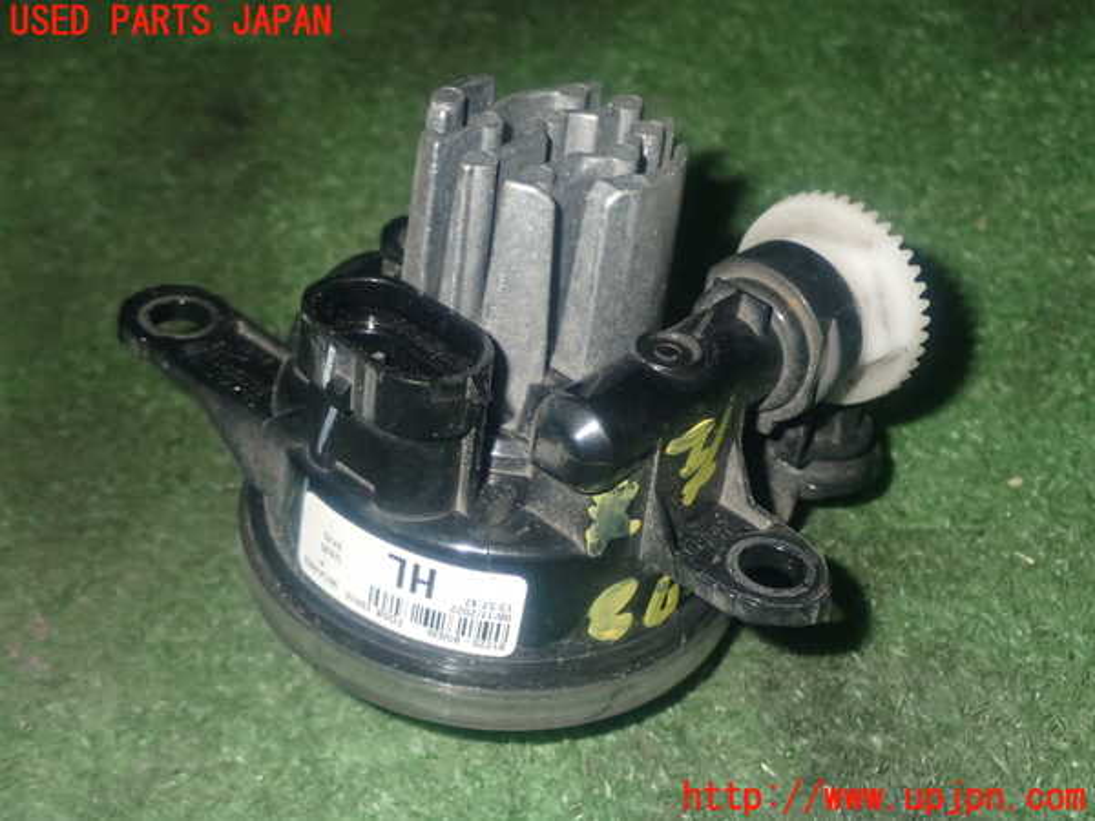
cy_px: 410
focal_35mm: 58
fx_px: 1835
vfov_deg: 25.2
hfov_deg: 33.2
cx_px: 548
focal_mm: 10.35
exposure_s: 1/60
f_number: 10
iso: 800
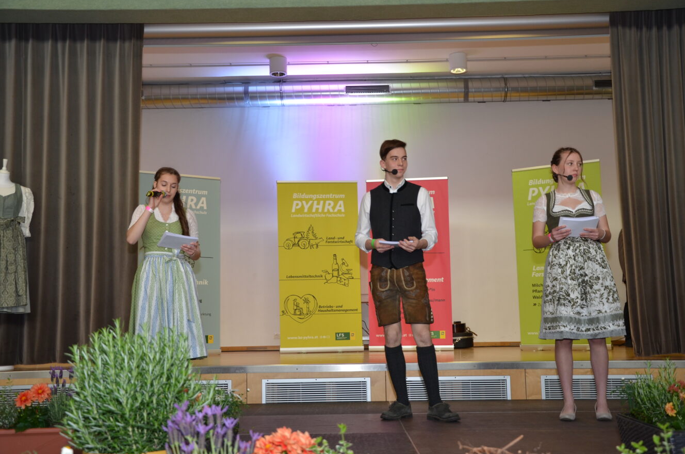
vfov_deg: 31.1
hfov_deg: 45.5
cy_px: 229
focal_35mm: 43
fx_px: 817
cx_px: 342
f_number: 4
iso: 320
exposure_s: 1/60
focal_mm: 28
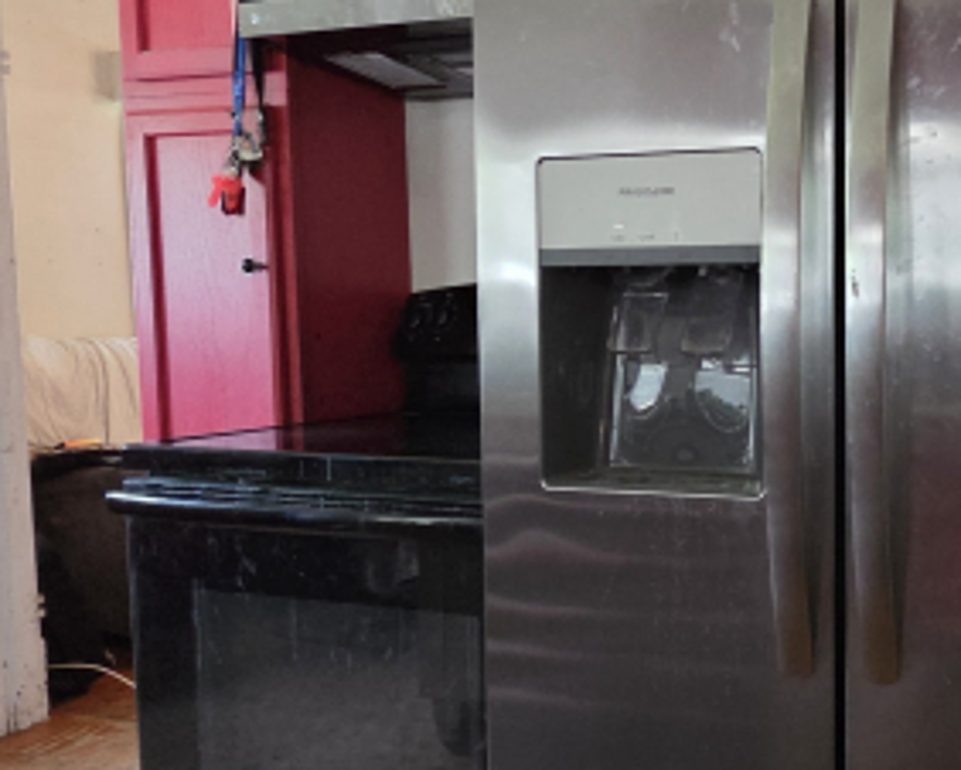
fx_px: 854
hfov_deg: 52.0
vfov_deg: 48.5
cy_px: 388
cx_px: 857
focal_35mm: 30
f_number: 2.2
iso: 1250
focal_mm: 2.2
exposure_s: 1/40
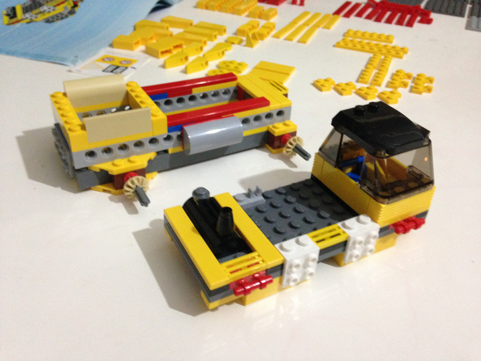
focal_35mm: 33
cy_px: 180
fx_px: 459
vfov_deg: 42.9
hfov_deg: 55.4
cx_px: 240
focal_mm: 4.12
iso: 400
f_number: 2.4
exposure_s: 1/15
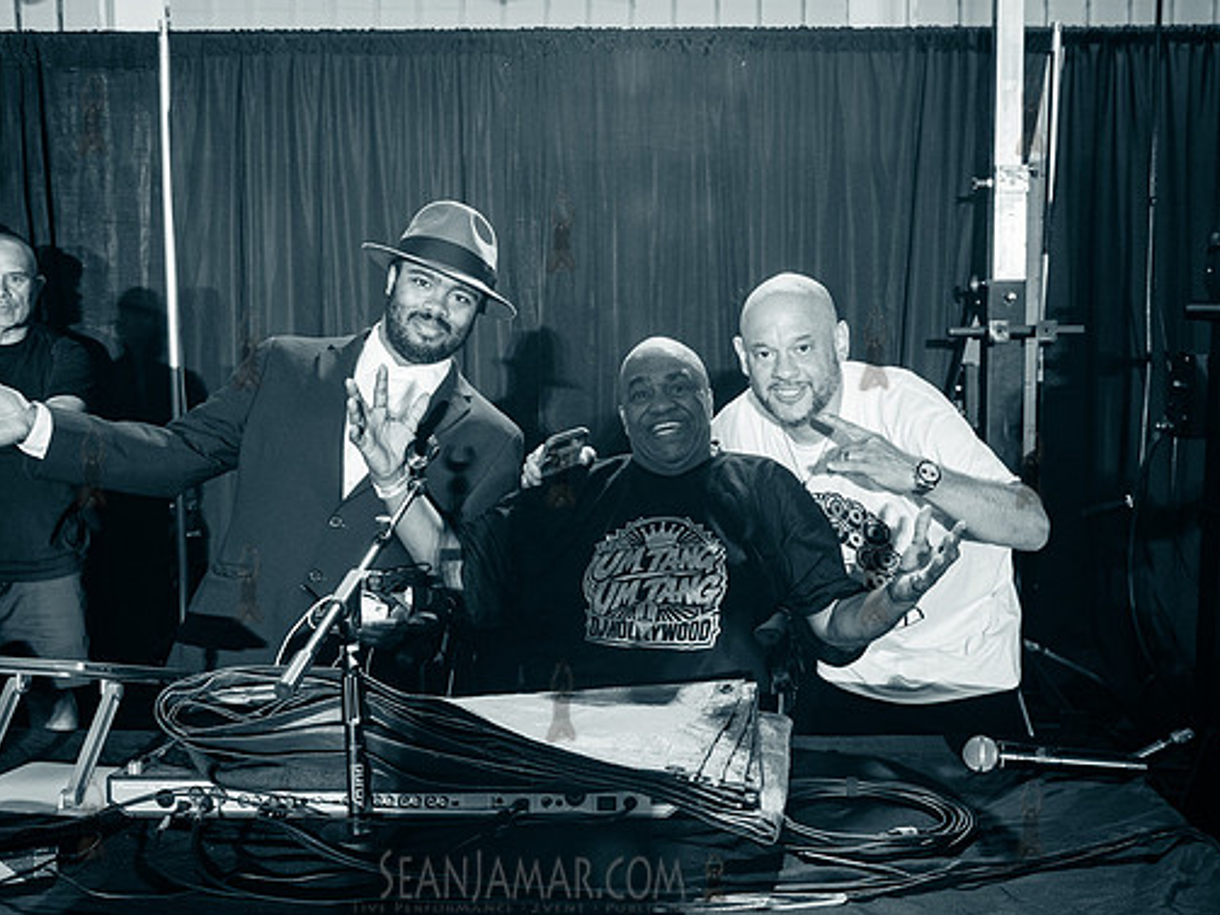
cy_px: 516
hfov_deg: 44.8
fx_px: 1480
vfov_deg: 34.3
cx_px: 666
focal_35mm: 42
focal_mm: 29
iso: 6400
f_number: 6.3
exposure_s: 1/60
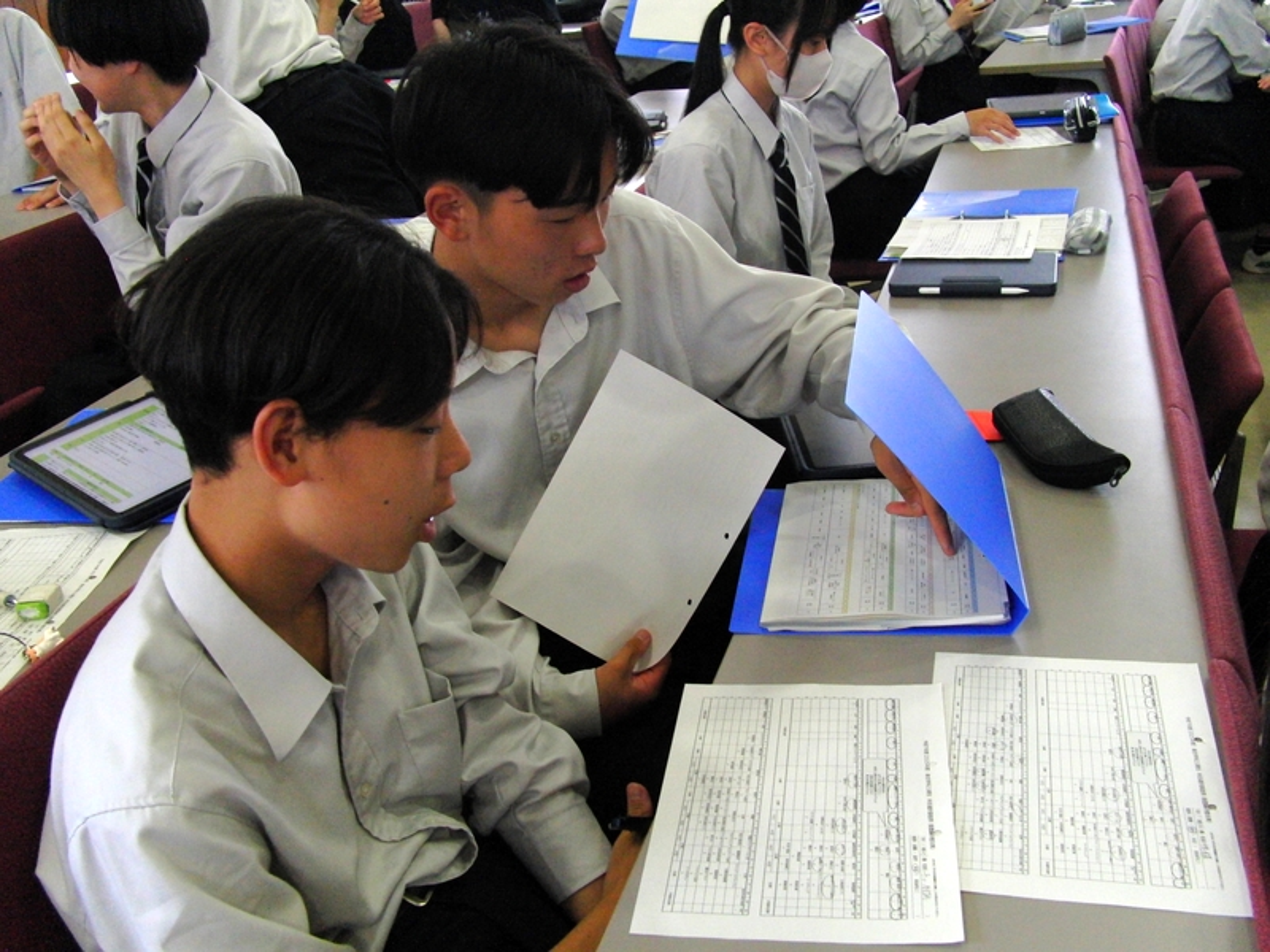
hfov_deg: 51.4
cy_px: 476
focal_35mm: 36
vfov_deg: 39.7
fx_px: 1321
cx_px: 635
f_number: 2.7
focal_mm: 7.3
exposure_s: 1/160
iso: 400
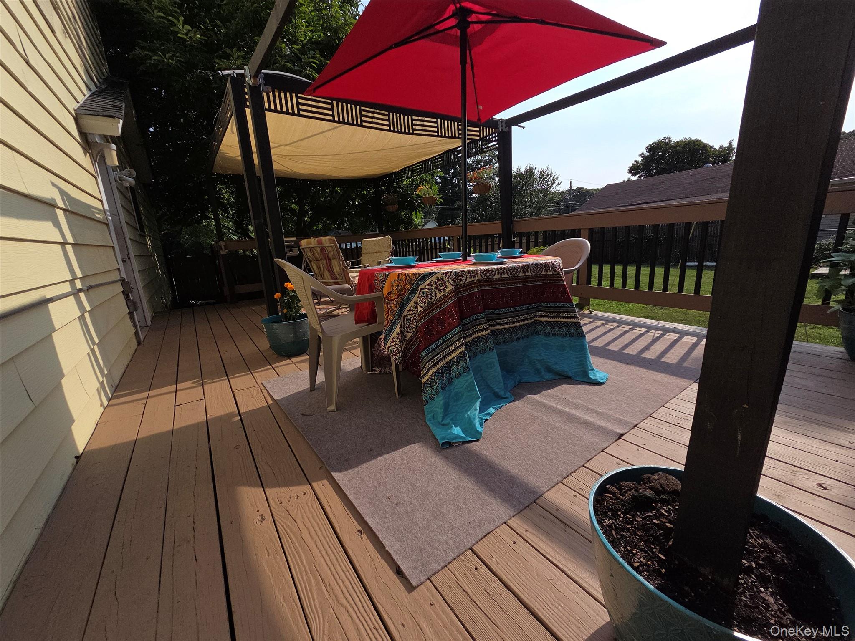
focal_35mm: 13
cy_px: 320
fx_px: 321
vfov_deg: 89.9
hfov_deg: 106.2
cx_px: 428
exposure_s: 1/2308
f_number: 2.2
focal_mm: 2.2
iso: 50
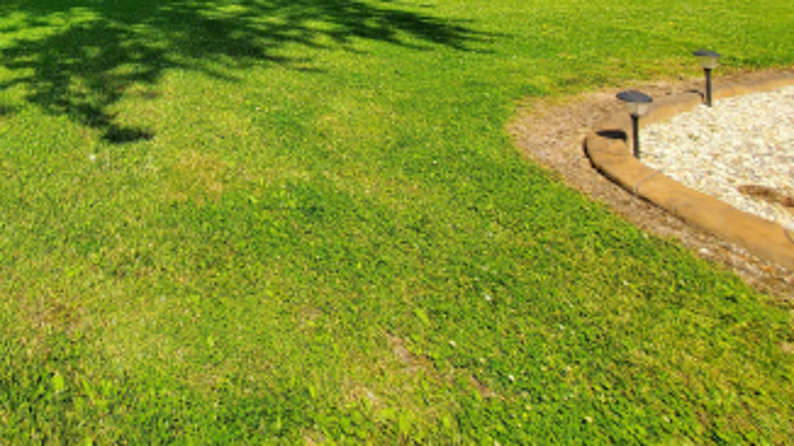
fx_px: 610
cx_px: 47
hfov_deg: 55.2
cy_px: -107
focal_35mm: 29
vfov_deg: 32.2
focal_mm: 1.8
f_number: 2.2
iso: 50
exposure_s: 1/792
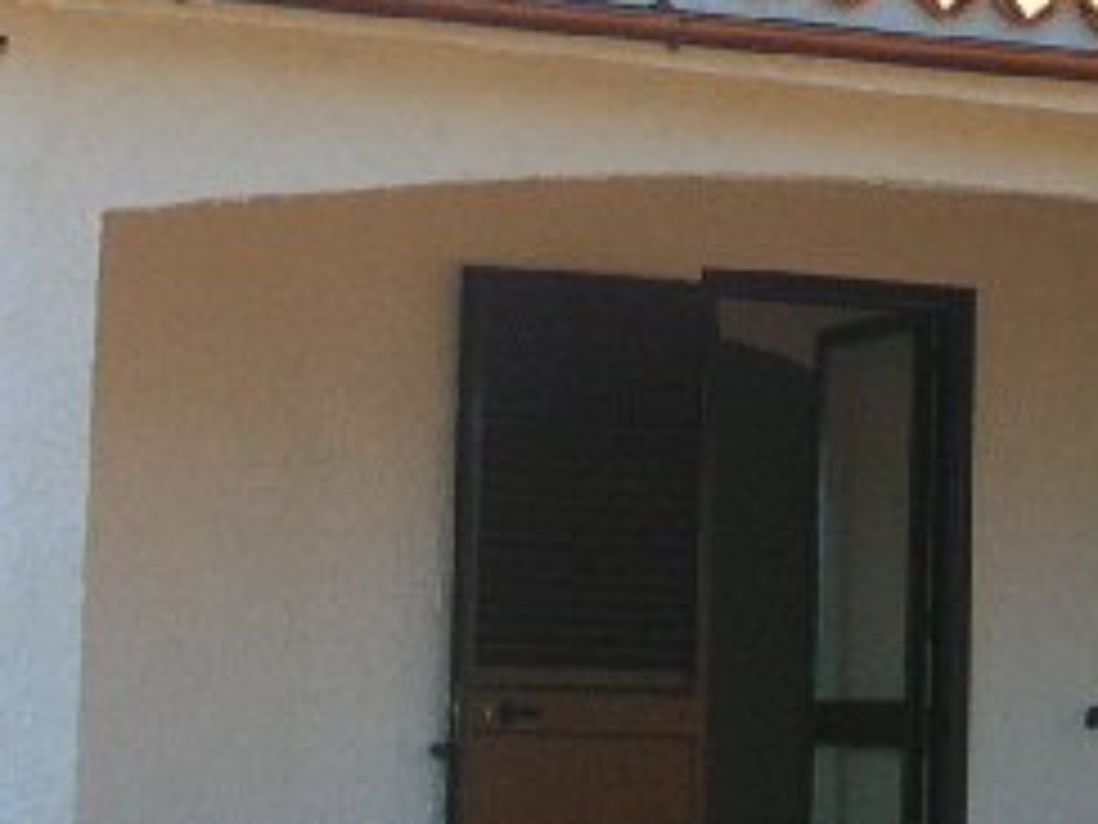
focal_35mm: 147
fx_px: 4663
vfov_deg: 10.0
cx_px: 644
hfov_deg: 13.4
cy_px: -45
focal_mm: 5.8
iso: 50
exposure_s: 1/444
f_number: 2.8
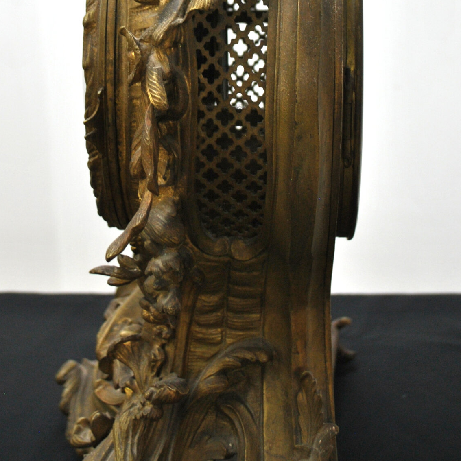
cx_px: 184
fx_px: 1130
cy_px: -51
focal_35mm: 75
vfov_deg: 21.8
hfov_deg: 23.0
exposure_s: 1/20
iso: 200
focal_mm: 26
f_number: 4.2
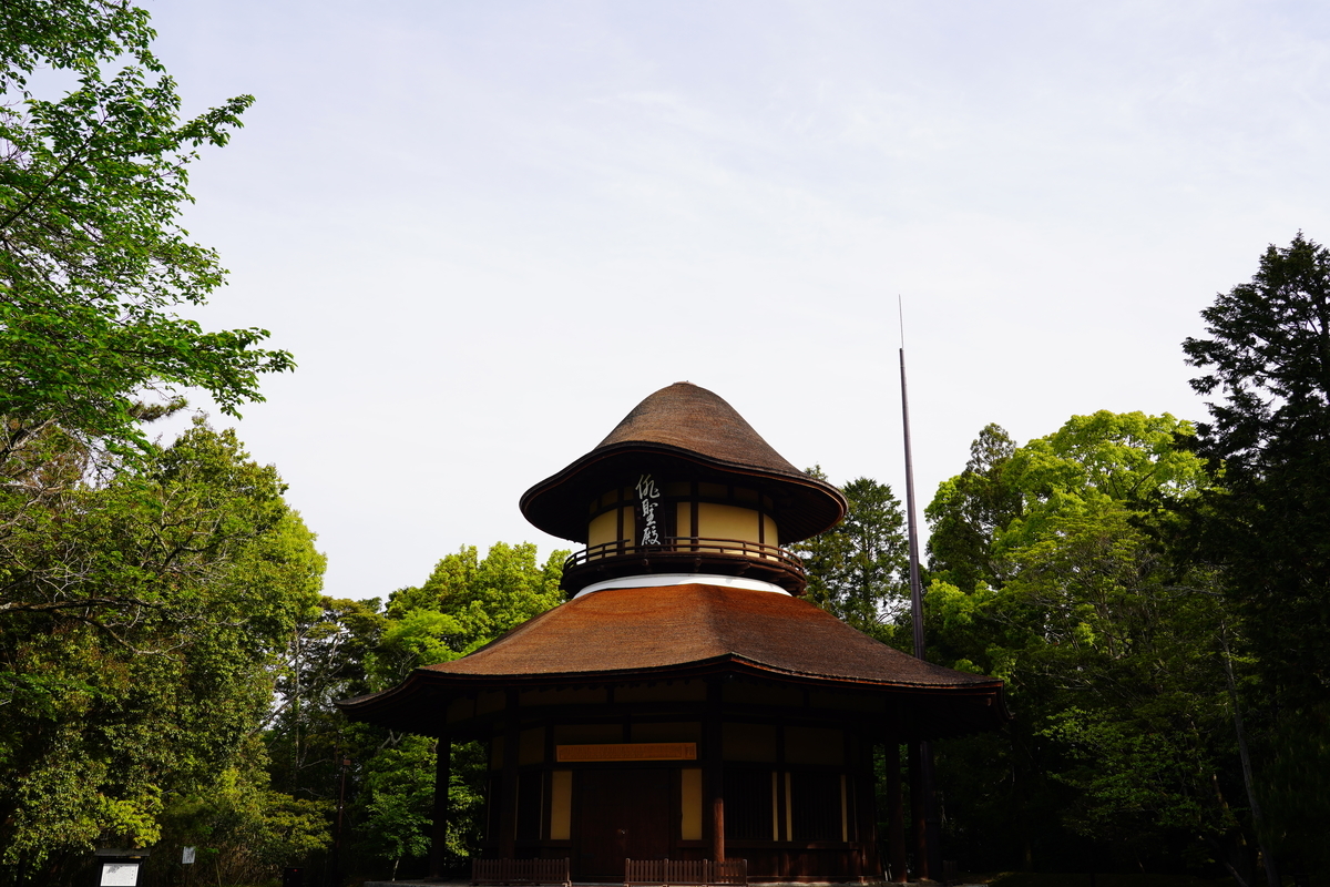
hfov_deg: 58.7
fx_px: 1182
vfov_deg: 41.1
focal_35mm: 32
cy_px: 444
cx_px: 665
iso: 100
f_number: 10
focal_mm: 32
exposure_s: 1/125
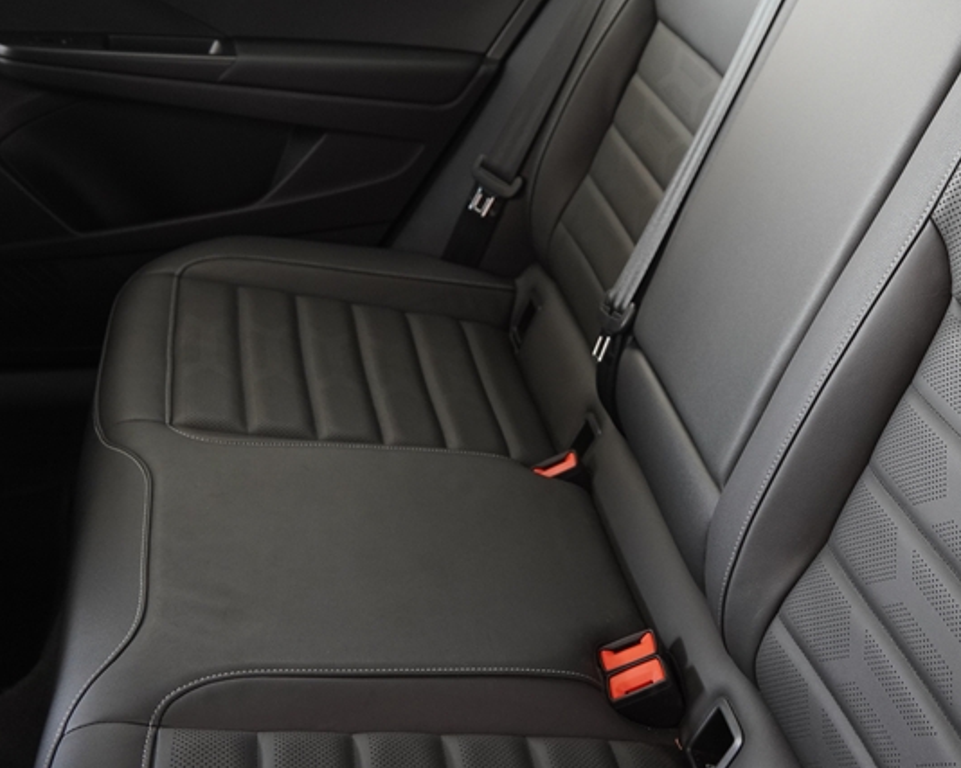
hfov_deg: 39.5
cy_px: 222
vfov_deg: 32.4
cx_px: 700
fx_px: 1305
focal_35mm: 46
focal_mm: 17
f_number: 3.2
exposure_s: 1/60
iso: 640
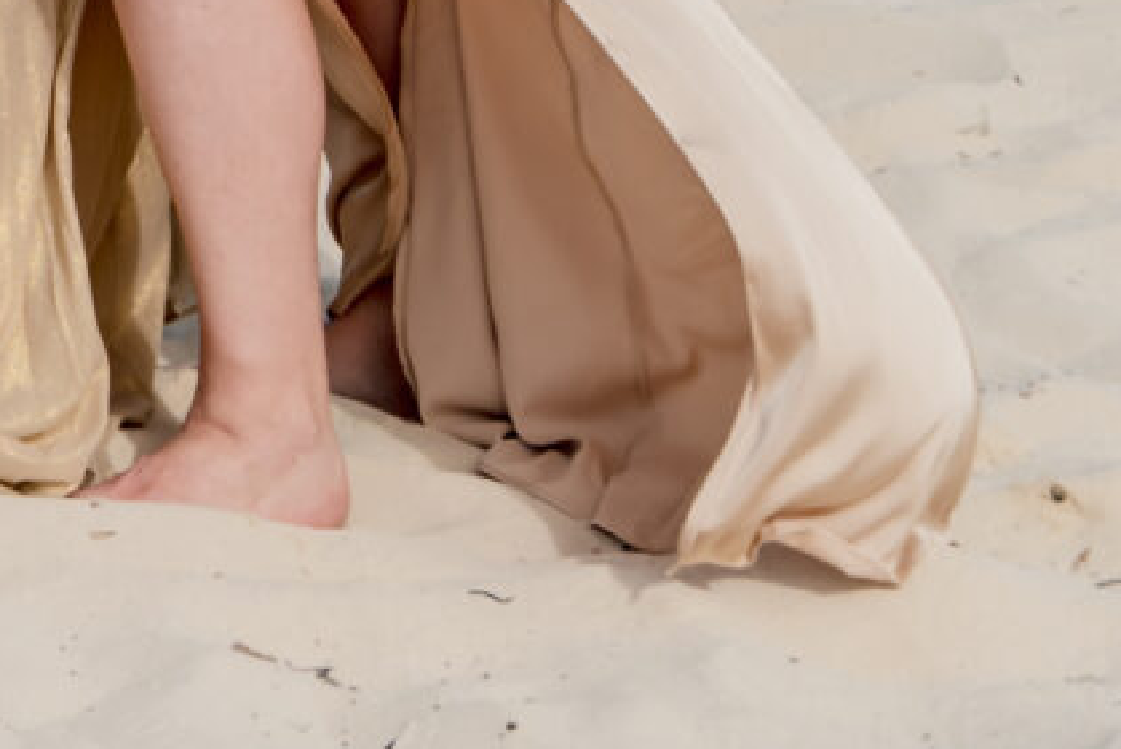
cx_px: -1164
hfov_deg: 8.4
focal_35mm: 232
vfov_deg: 5.6
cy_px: -1350
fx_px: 7229
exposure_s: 1/4000
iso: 100
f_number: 2.8
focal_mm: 38
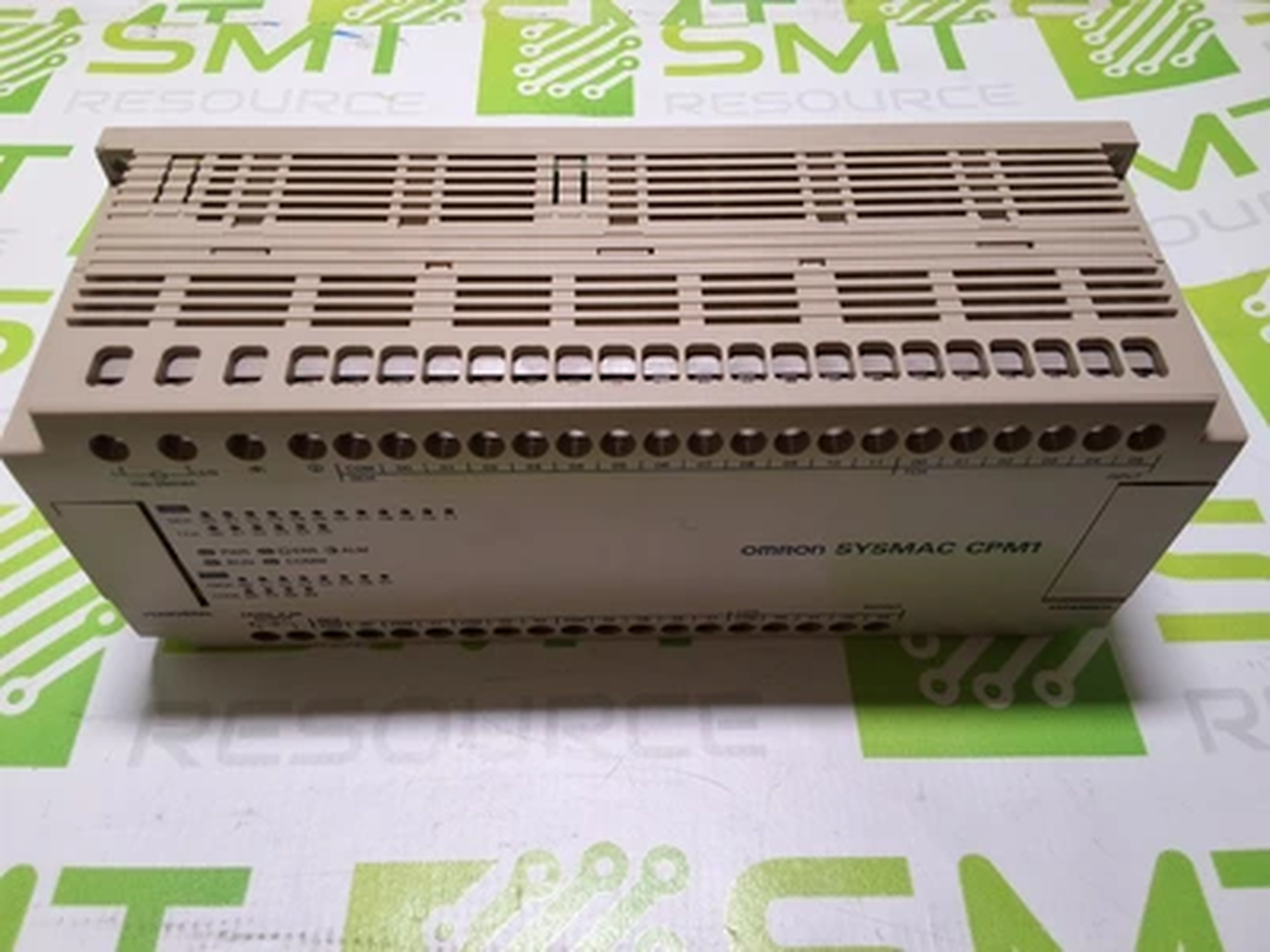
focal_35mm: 28
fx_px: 1027
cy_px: 476
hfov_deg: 63.4
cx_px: 635
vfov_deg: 49.7
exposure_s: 1/120
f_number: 1.9
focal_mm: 2.91
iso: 64
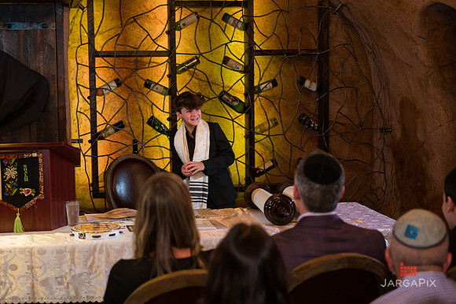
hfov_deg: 30.7
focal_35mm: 66
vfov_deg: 20.7
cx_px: 216
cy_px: 144
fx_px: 832
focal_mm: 60
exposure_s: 1/200
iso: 1250
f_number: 4
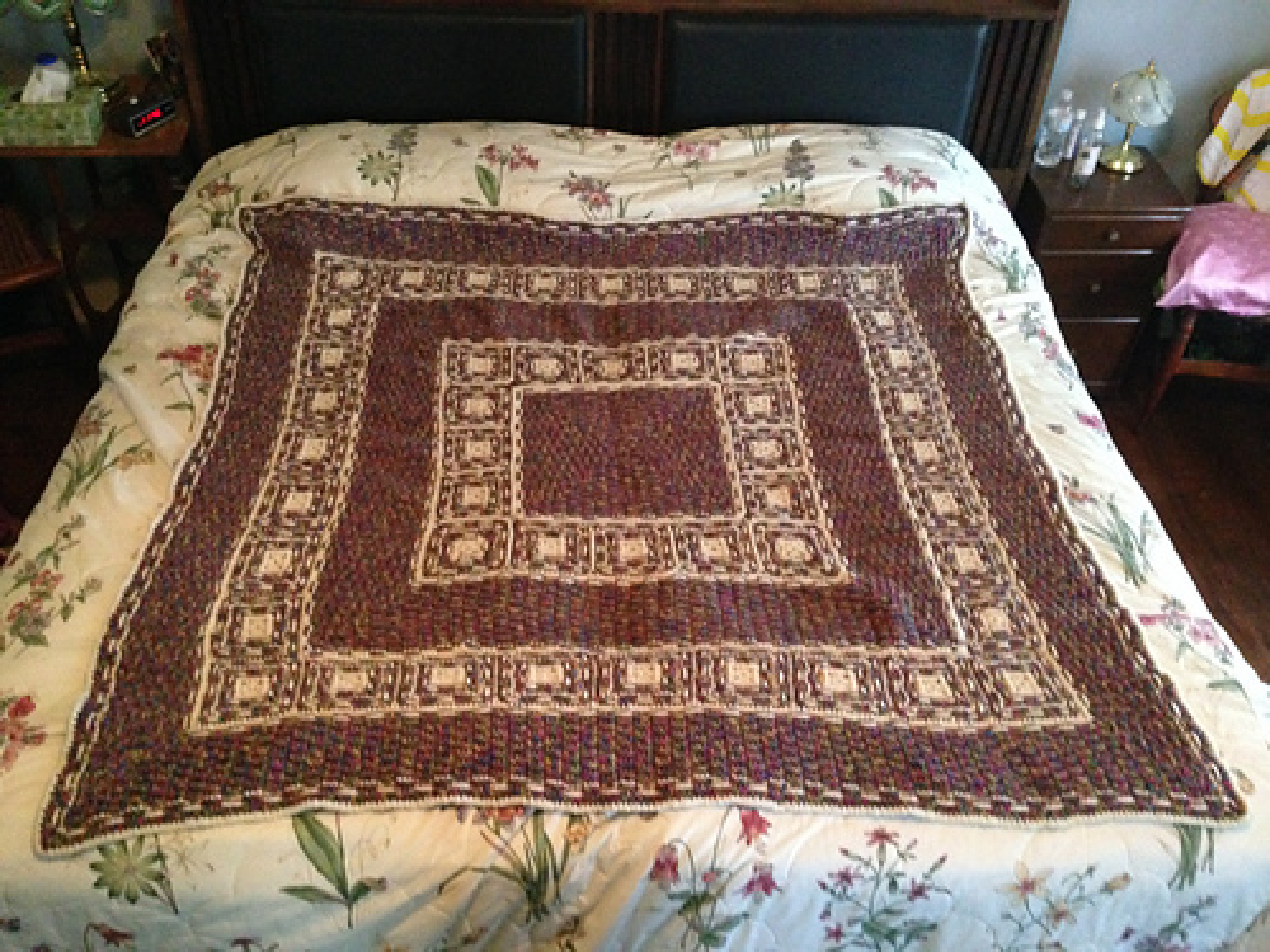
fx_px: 1211
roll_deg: -1.7
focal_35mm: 33
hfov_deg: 55.4
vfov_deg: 42.9
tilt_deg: -41.7
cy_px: 476
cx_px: 635
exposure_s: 1/15
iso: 640
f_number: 2.4
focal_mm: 4.12
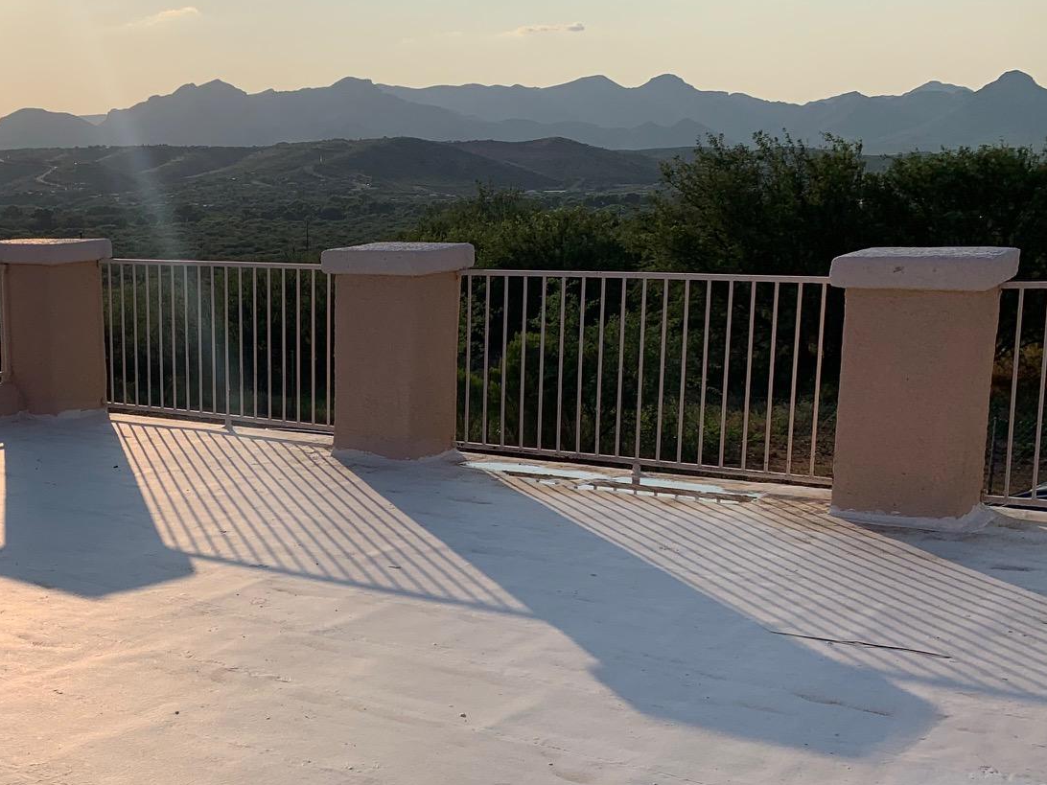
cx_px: 165
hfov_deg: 37.8
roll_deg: +2.1
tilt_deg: -13.9
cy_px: 531
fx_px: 1452
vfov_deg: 30.0
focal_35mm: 48
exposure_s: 1/4673
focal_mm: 4.25
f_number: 1.8
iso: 25
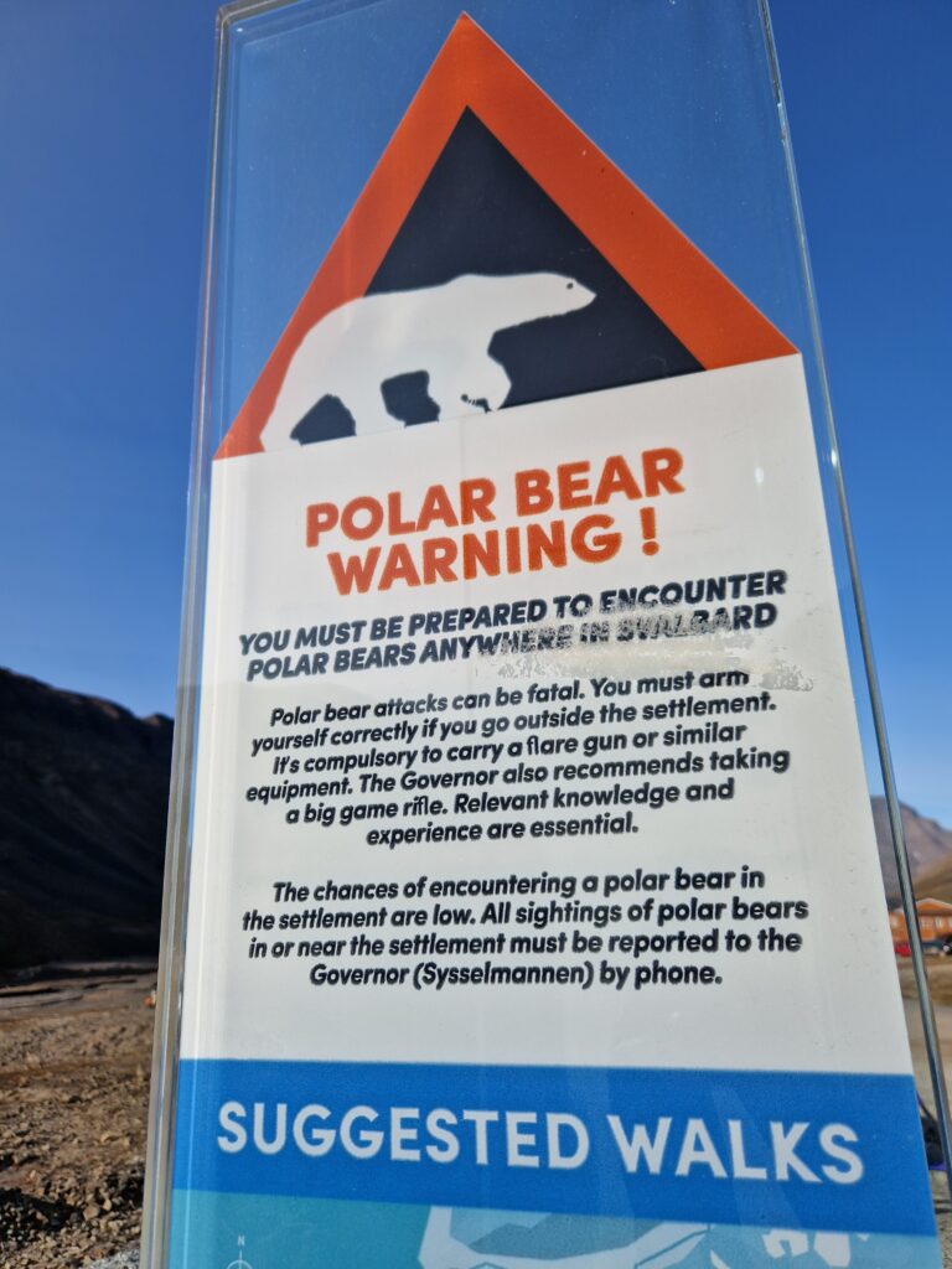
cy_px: 634
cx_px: 476
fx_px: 843
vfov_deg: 73.9
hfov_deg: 58.9
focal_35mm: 23
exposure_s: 1/2528
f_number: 1.8
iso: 50
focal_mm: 5.4
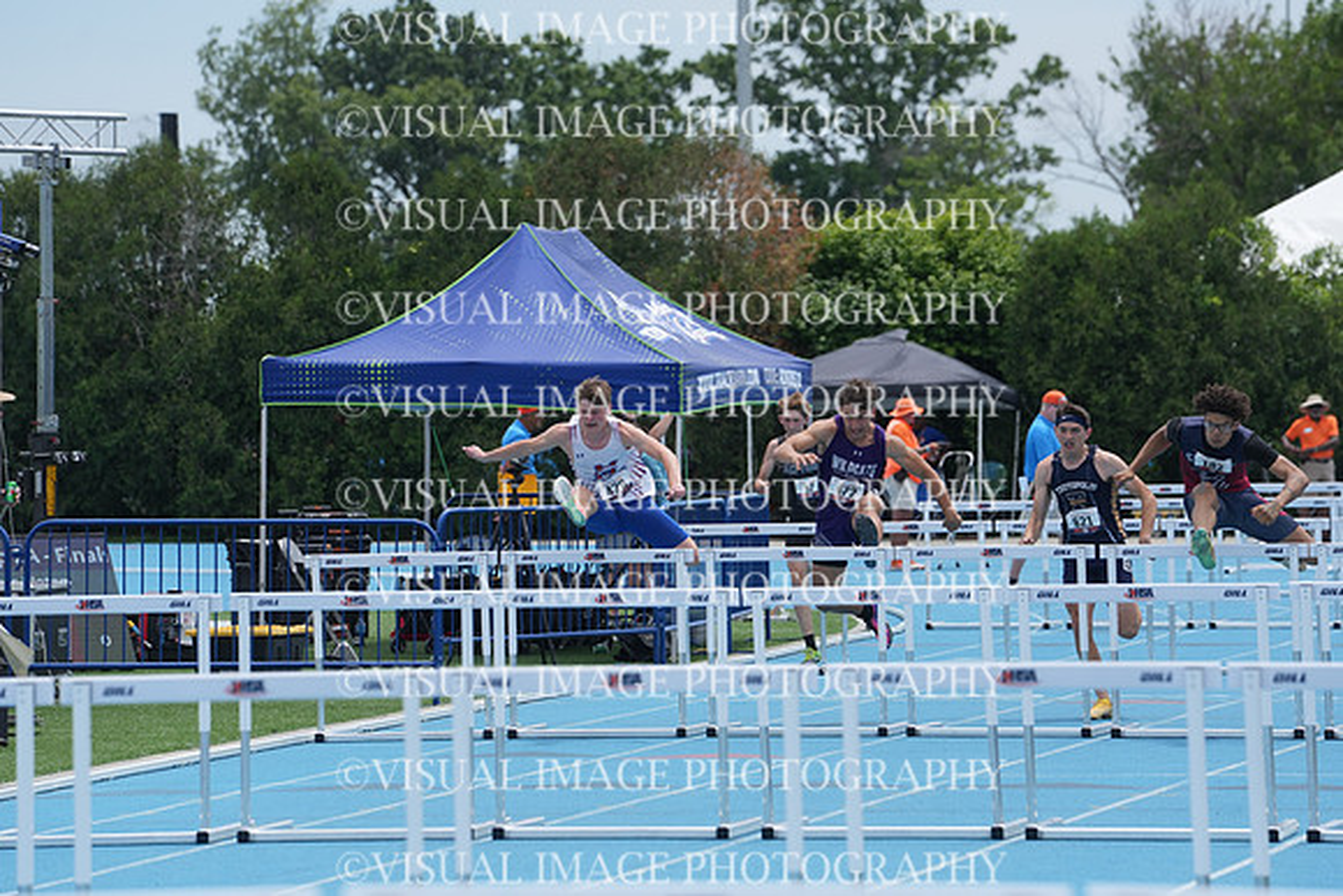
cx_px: 672
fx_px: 7463
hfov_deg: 10.3
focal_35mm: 200
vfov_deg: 6.9
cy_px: 448
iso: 400
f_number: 5.6
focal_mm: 200
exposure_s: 1/2500
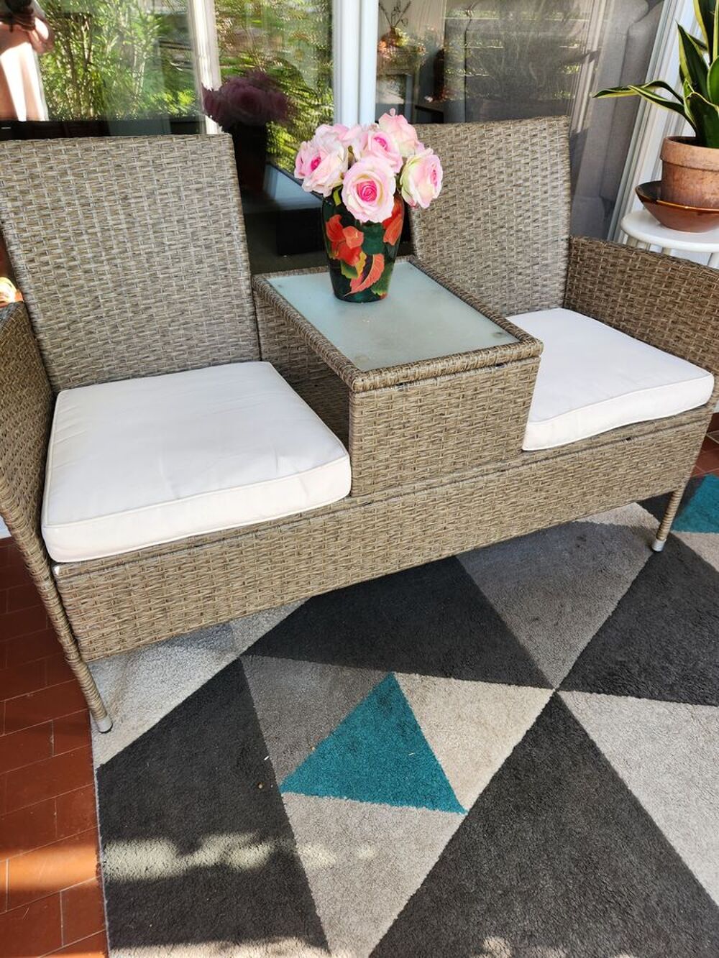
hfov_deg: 58.9
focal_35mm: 23
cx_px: 360
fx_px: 637
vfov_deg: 73.9
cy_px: 479
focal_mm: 5.4
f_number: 1.8
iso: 80
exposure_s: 1/180
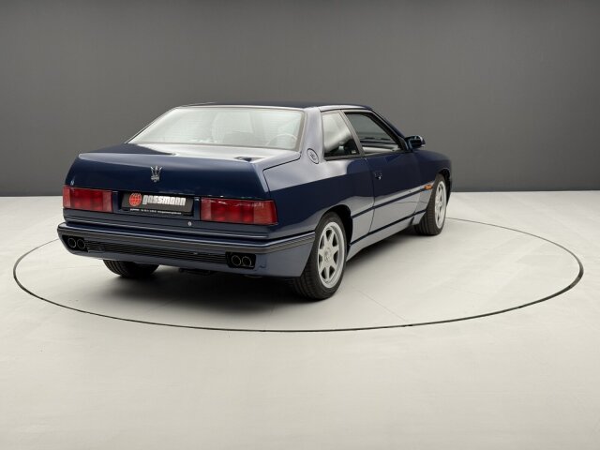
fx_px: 832
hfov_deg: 39.7
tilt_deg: -9.9
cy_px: 225
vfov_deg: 30.3
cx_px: 300
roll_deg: +0.3
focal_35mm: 48
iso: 64
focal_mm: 6.76
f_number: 1.78
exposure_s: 1/49
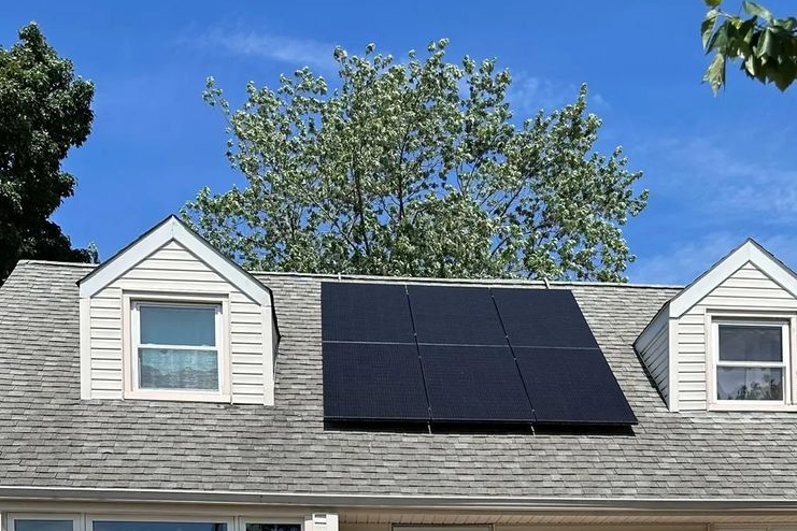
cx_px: 469
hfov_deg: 42.6
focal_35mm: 46
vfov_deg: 25.2
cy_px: 694
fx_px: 1018
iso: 80
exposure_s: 1/5525
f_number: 1.78
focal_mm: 6.86
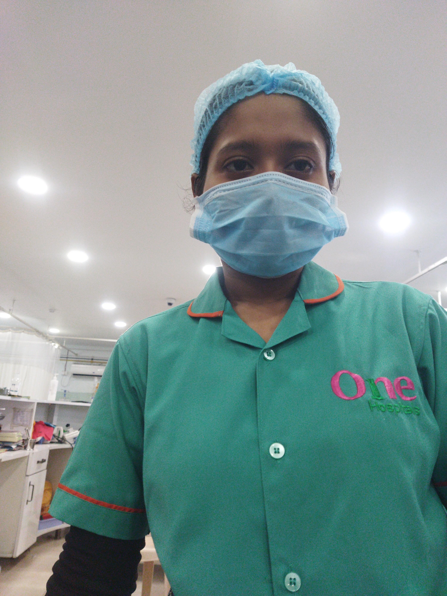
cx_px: 224
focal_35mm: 27
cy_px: 298
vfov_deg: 65.3
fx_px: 465
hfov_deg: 51.4
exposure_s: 1/50
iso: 369
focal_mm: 4.71
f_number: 1.79
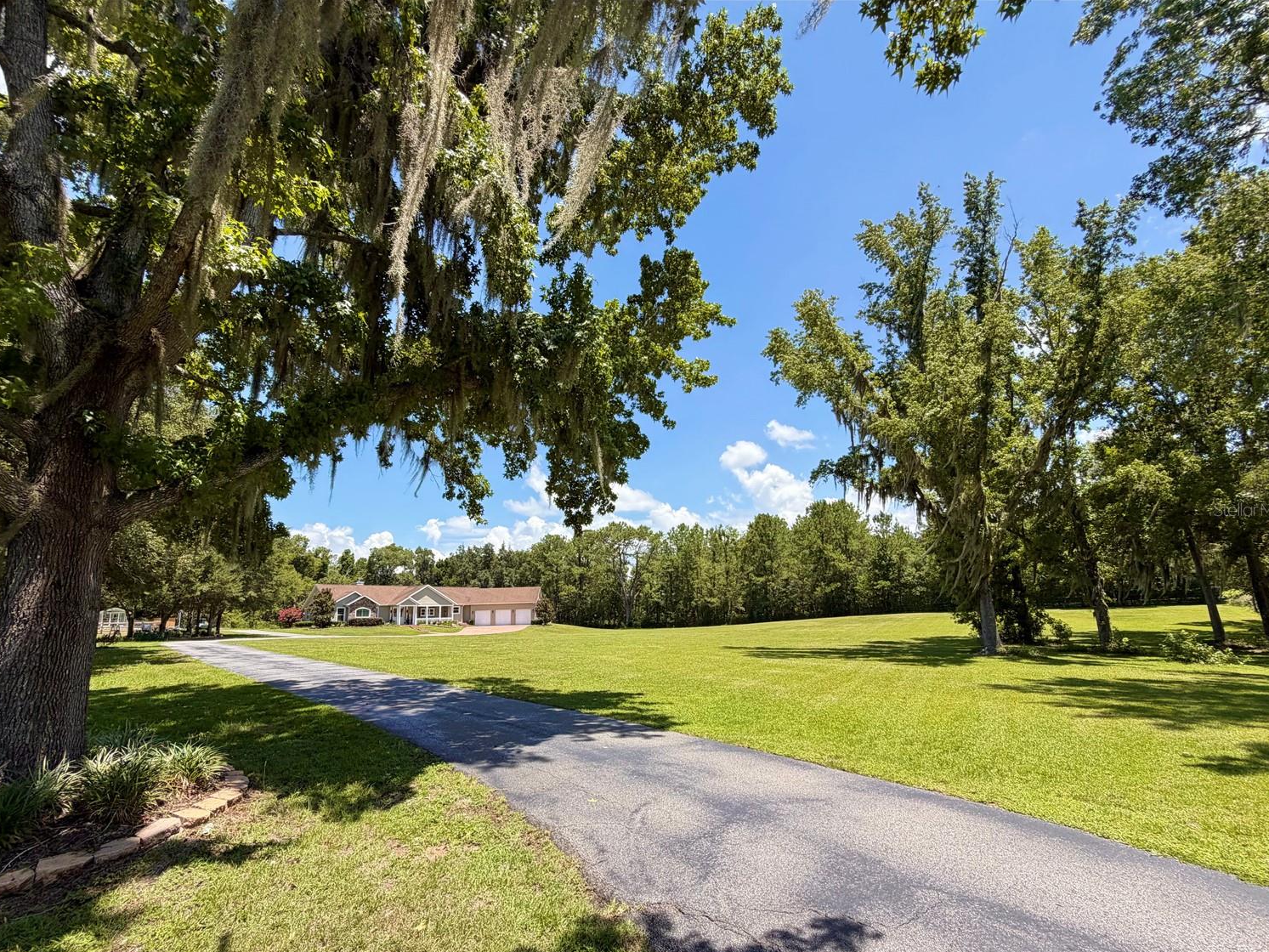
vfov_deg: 81.6
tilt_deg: +9.9
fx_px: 550
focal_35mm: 15
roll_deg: +2.1
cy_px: 509
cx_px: 614
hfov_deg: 98.1
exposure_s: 1/770
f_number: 2.2
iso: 32
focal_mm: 2.22
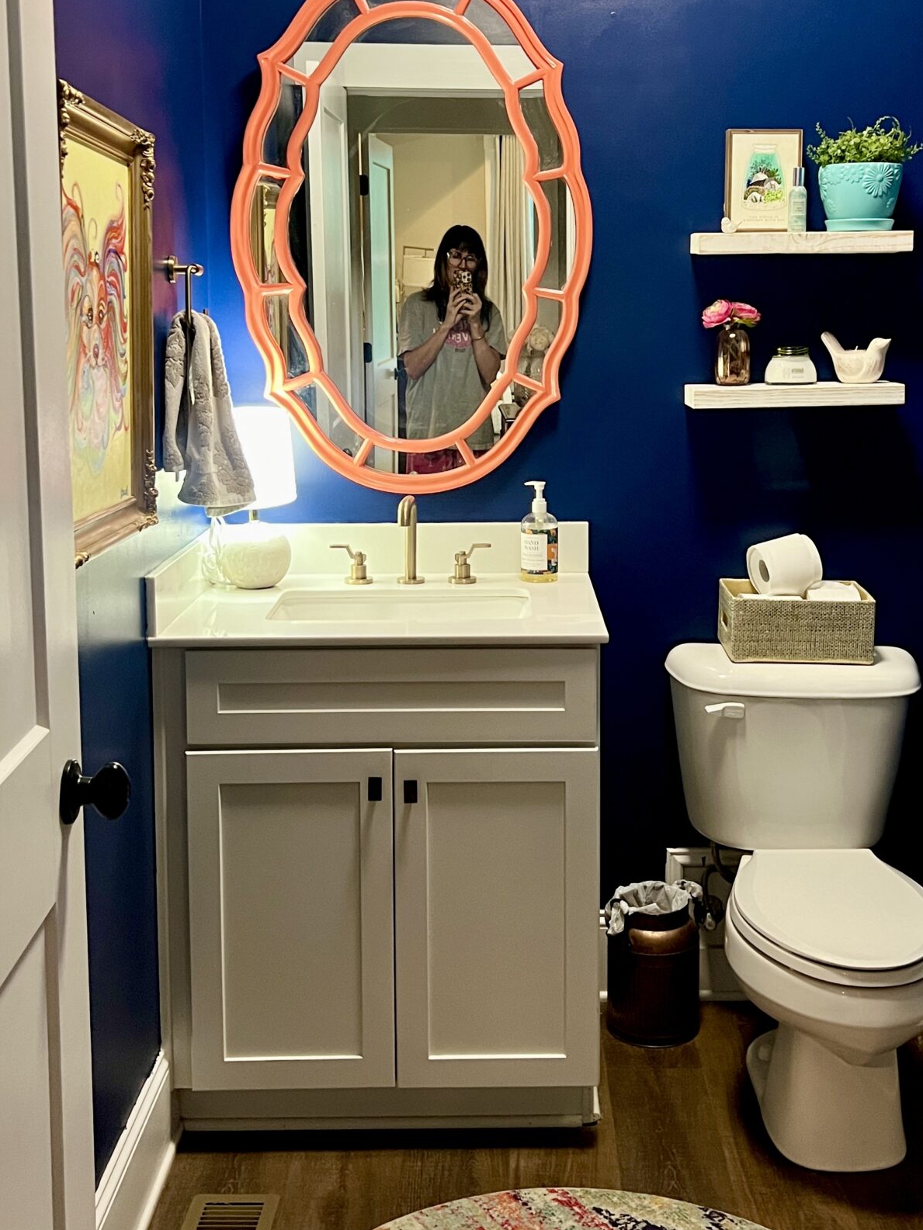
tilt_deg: -5.4
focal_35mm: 42
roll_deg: +0.2
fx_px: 1493
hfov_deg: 34.3
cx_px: 533
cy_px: 455
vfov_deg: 44.4
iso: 400
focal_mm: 5.7
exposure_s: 1/60
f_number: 1.5
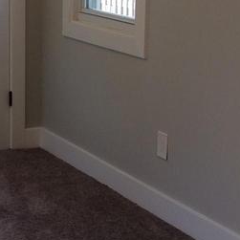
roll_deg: +1.2
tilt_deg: -10.4
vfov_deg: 15.1
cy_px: 74
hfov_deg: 14.6
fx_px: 902
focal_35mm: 115
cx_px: -62
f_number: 2.4
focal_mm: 3.3
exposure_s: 1/120
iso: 32
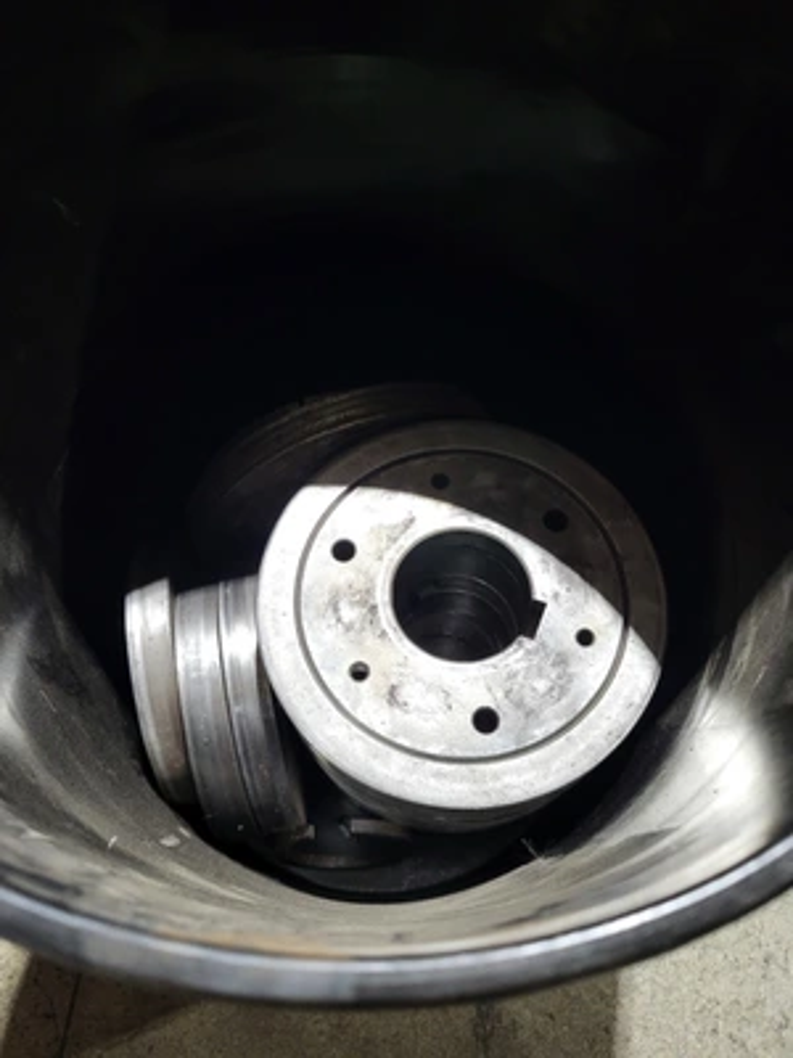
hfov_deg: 53.1
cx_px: 396
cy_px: 529
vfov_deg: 67.3
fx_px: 794
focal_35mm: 26
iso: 320
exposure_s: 1/40
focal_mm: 5.4
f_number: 1.8
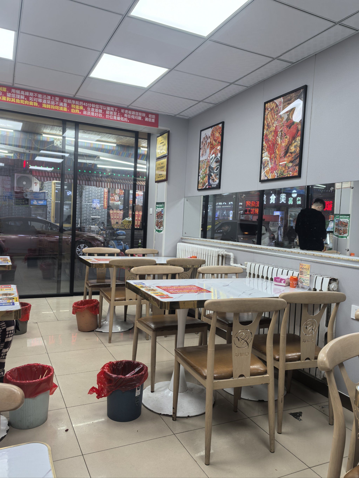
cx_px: 180
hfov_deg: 51.4
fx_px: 373
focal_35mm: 27
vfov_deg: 65.3
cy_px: 239
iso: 50
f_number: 2
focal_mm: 5.75
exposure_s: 1/112
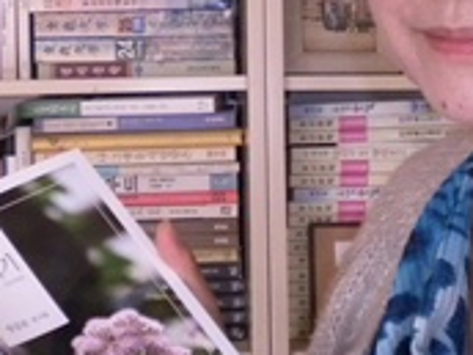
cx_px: 294
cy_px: 84
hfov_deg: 19.2
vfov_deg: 14.4
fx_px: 1394
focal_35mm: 102
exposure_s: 1/32.7
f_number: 3.1
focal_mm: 6.3
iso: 400
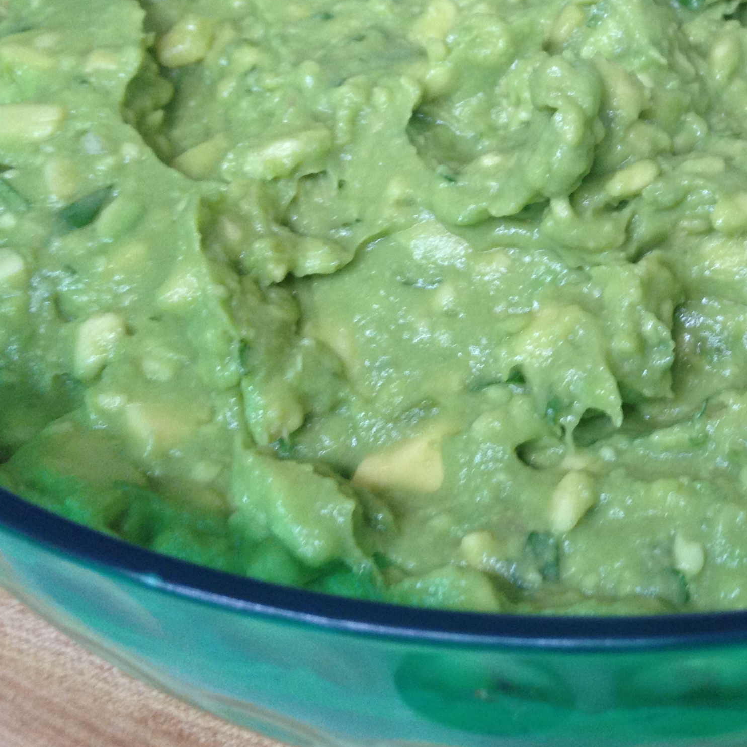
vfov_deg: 25.0
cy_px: 182
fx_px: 1660
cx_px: 732
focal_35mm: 68
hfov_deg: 24.3
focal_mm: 4.28
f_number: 2.4
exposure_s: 1/20
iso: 100
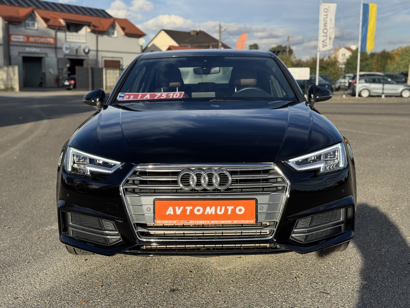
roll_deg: -0.6
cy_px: 154
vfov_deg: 30.3
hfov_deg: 39.7
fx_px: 569
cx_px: 205
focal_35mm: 48
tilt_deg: -7.9
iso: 64
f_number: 1.78
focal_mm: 6.76
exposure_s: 1/2959
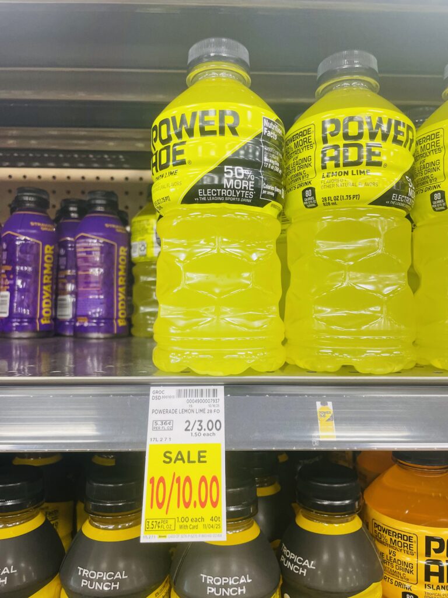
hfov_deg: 53.1
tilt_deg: +0.4
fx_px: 449
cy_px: 299
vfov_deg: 67.3
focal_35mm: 26
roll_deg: +0.6
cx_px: 224
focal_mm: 4.2
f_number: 1.6
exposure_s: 1/60
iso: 80
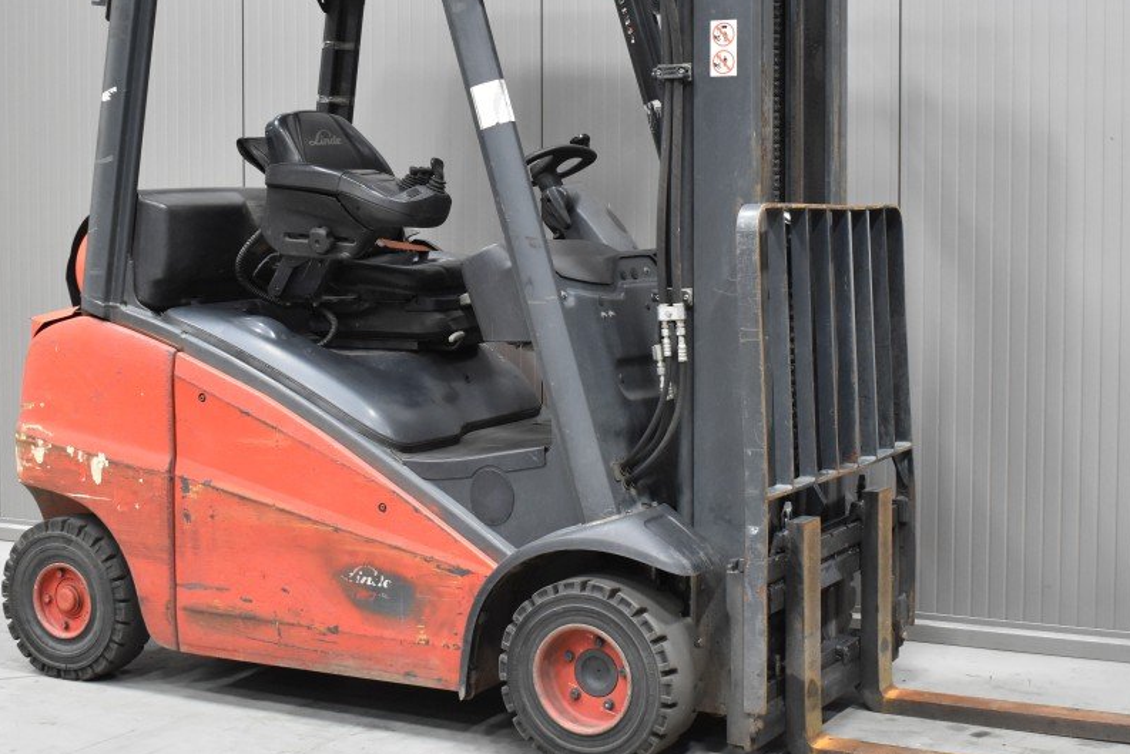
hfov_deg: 33.9
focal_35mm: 59
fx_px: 1852
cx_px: 567
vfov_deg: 23.0
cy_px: 305
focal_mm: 26
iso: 1250
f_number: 5
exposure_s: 1/25
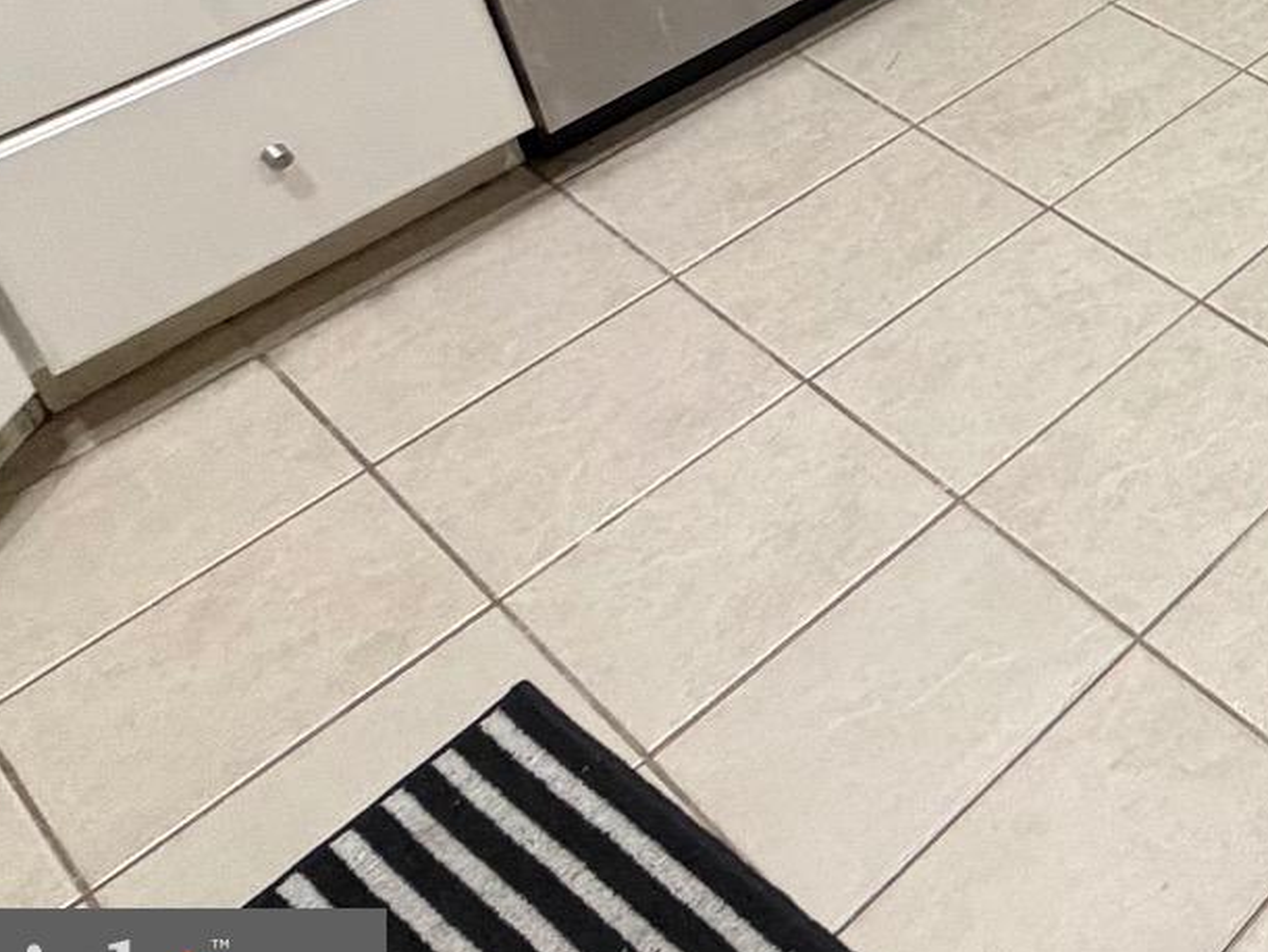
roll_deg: +0.4
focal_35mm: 47
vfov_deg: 23.7
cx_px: 1996
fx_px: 1722
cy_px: -518
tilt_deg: -22.9
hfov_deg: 26.3
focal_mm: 2.22
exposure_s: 1/60
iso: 250
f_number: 2.2
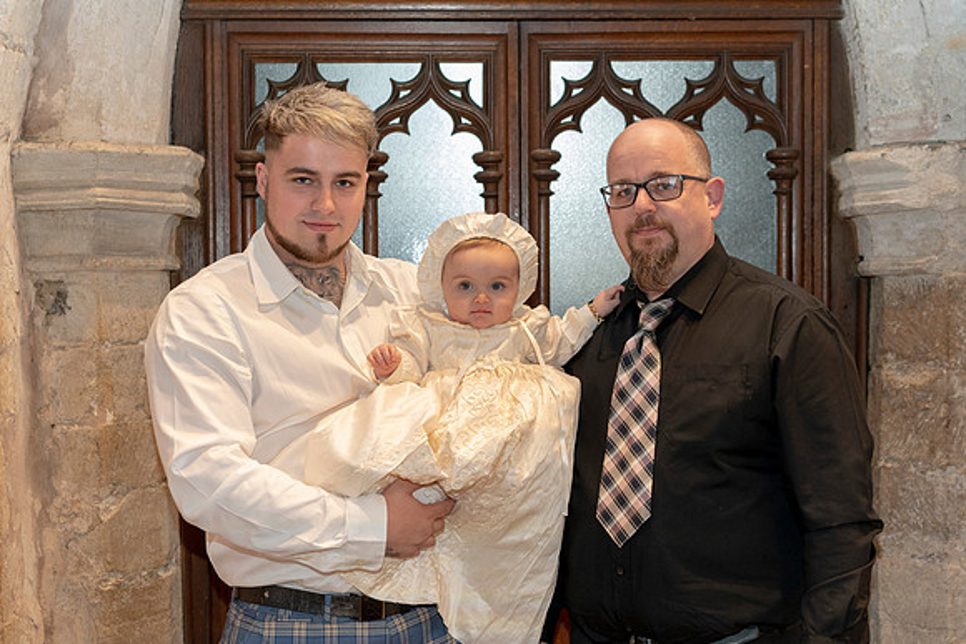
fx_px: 1476
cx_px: 483
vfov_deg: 24.6
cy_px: 322
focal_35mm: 55
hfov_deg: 36.2
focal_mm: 55
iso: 2500
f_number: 4
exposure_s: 1/160
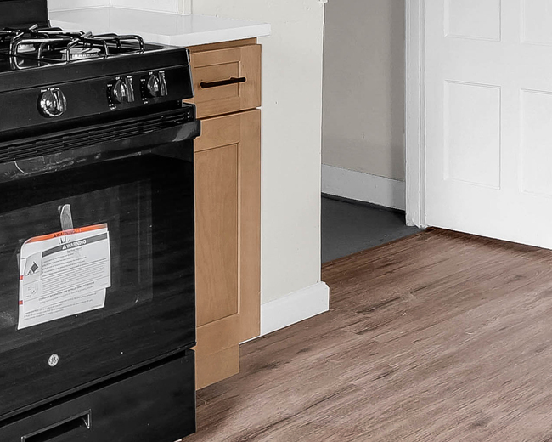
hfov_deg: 26.5
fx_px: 1160
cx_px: 389
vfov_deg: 19.9
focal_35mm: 71
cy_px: -118
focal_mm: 16
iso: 400
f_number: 8
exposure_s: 1/20
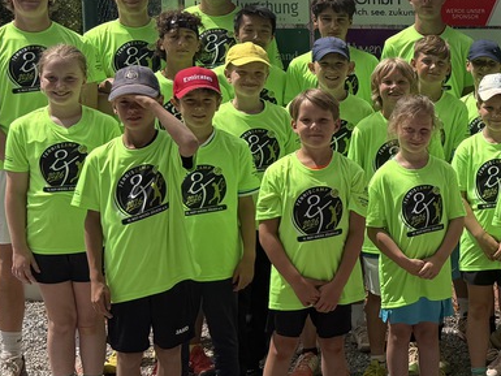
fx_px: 1129
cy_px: 125
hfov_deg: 22.8
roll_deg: -0.7
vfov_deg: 18.9
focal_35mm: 78
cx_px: 619
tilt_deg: -6.7
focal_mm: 6.76
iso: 80
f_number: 1.78
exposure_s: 1/5714
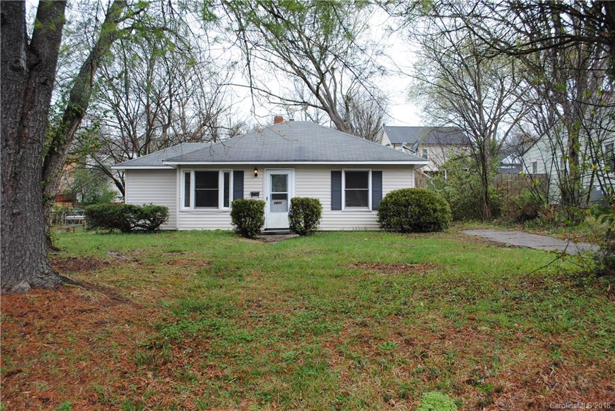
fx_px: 564
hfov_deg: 57.2
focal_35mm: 33
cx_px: 308
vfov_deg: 40.0
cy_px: 206
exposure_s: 1/125
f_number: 5.6
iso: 180
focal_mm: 22
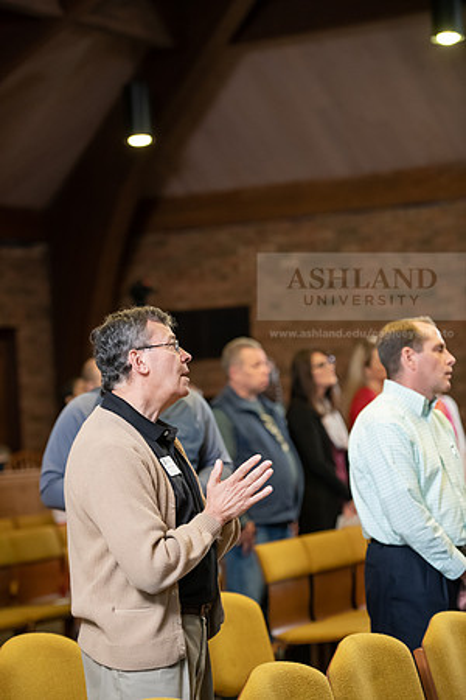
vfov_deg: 20.0
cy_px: 350
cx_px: 233
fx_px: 1980
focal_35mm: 102
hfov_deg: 13.4
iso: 2000
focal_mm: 102
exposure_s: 1/125
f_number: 3.2
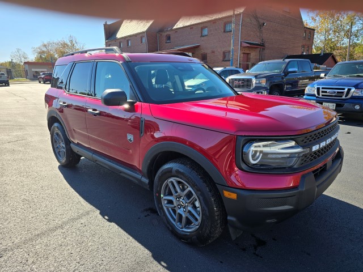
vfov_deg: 58.9
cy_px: 136
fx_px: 241
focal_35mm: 23
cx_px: 182
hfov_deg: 73.9
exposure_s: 1/547
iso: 12
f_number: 1.7
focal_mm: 6.3
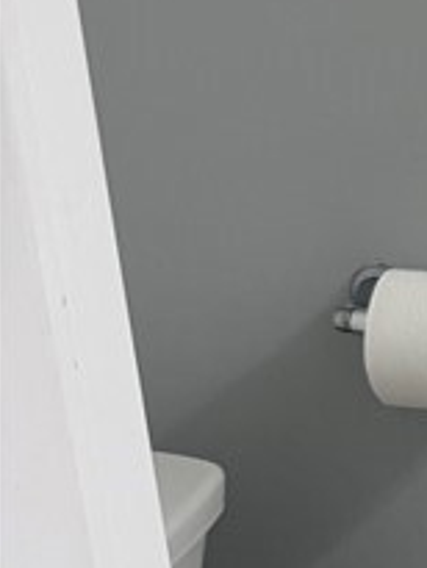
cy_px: 402
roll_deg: -0.1
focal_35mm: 120
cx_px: 1062
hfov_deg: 10.5
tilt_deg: -19.4
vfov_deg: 16.3
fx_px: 1972
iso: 125
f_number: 1.78
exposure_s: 1/120
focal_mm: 6.76
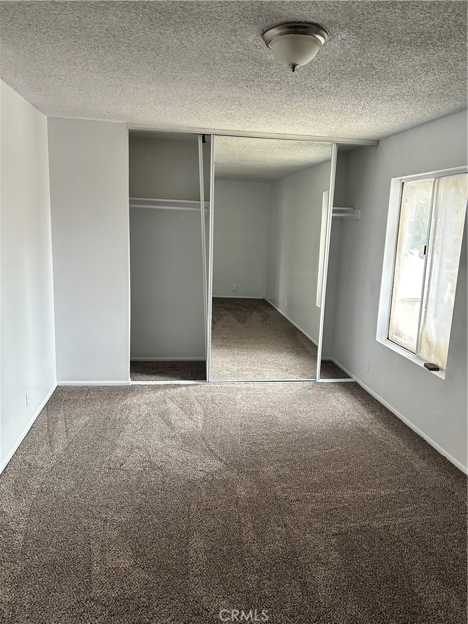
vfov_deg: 67.3
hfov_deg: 53.1
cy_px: 312
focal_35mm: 26
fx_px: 469
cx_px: 234
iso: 125
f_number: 1.5
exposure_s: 1/120
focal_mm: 5.7
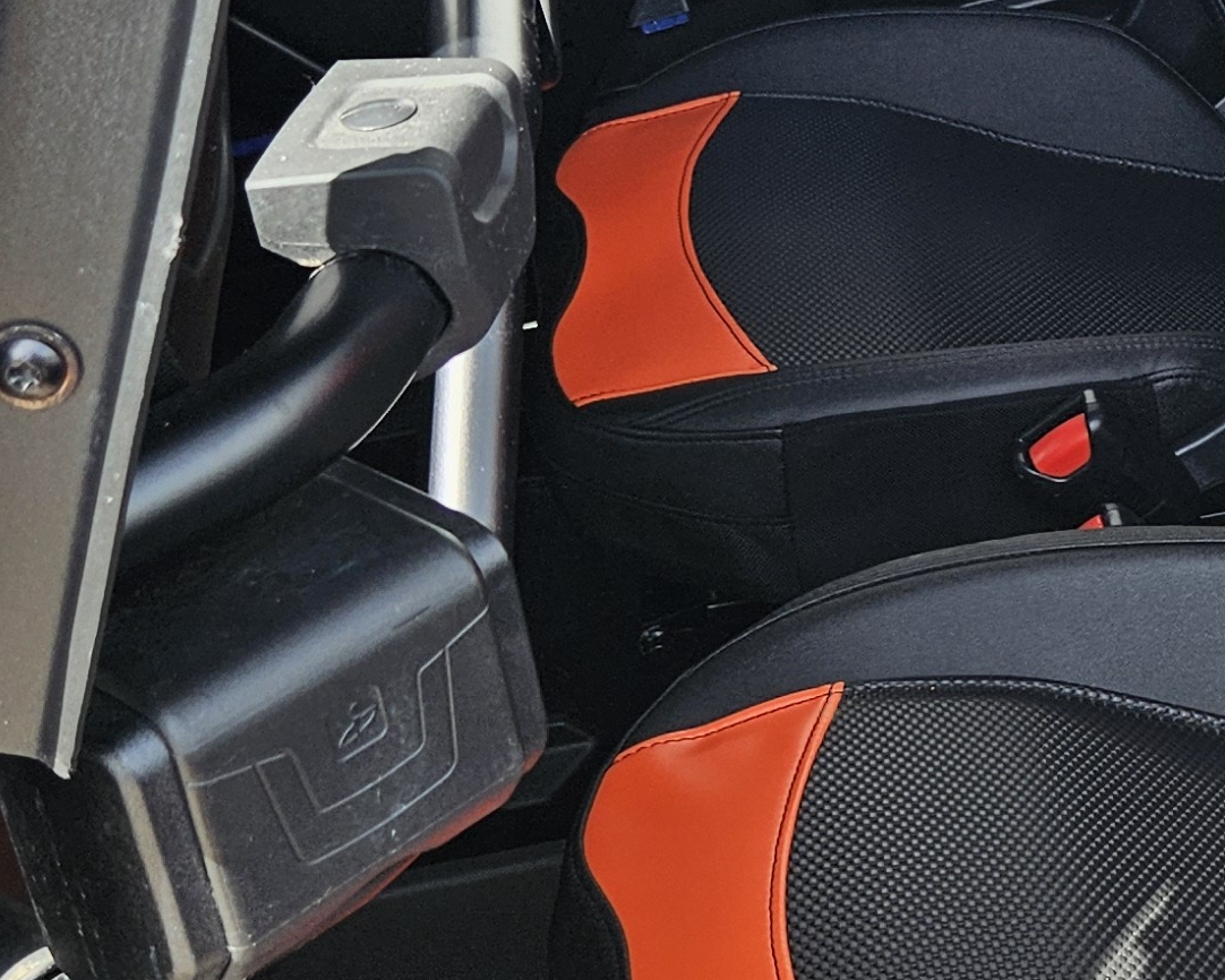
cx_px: 1506
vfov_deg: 18.3
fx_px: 3010
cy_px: 129
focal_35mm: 83
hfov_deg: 21.2
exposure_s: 1/421
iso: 25
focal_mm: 5.4
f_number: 1.8
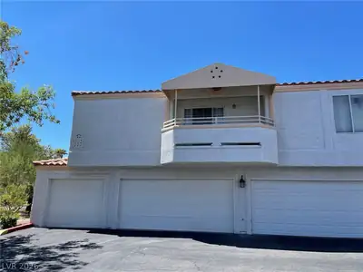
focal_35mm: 26
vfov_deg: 53.1
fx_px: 273
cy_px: 136
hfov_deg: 67.3
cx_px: 182
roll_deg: -1.5
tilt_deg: +12.3
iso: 32
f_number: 1.6
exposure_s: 1/2597
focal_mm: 5.1
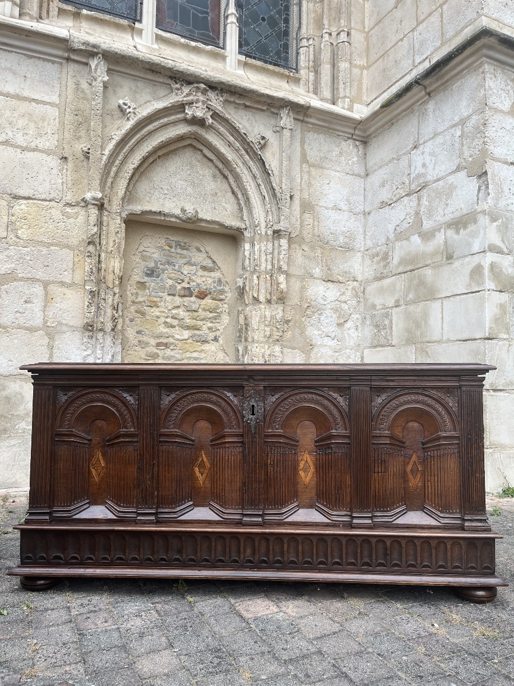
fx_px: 515
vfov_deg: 67.3
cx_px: 257
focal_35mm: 26
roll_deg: -0.3
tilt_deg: +4.1
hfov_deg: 53.1
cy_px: 343
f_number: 1.6
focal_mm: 5.1
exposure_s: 1/213
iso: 40
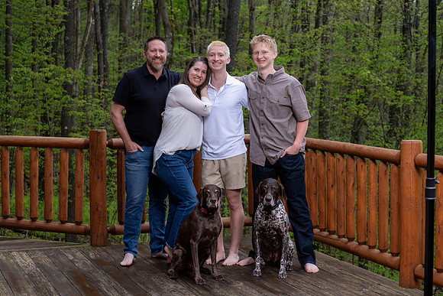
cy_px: 148
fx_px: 862
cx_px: 222
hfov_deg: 28.8
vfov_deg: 19.5
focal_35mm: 70
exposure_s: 1/50
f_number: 5.6
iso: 400
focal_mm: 70
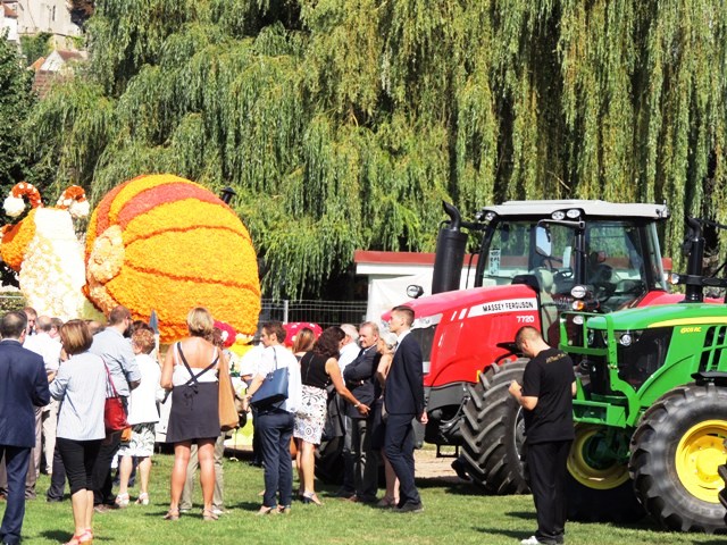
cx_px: 364
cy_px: 272
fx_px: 3885
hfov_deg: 10.7
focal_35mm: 185
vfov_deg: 8.0
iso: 100
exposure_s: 1/640
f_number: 4.6
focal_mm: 33
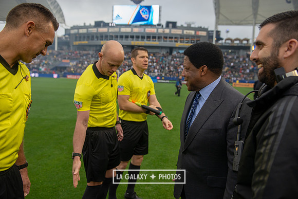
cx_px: 149
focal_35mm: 31
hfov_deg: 60.3
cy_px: 100
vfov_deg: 42.3
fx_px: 257
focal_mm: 31
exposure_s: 1/640
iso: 500
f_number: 3.5
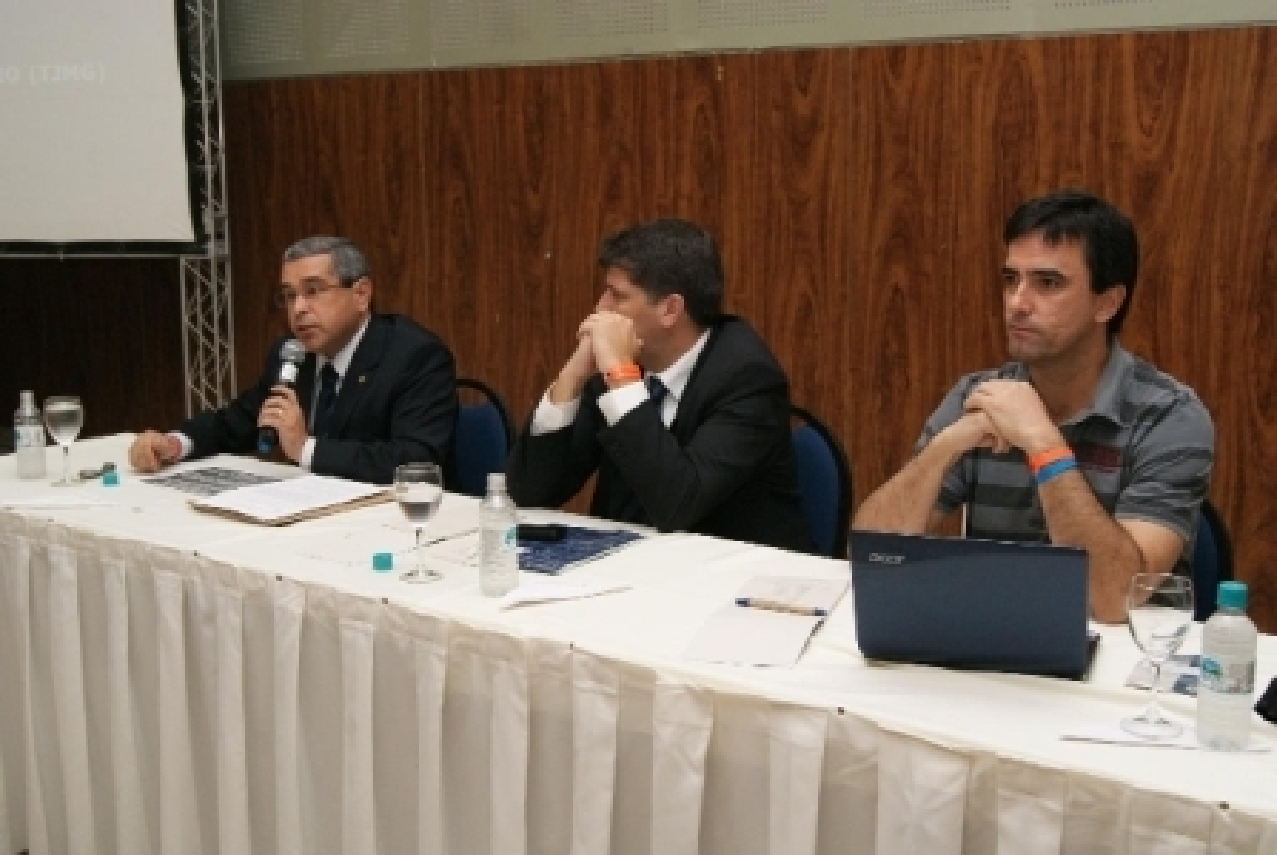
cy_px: 428
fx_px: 1492
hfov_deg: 46.3
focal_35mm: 42
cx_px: 638
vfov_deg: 32.0
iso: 800
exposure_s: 1/60
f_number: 7.1
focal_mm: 28
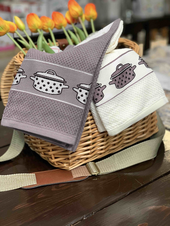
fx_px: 340
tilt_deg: -22.6
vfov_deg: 36.8
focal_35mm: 52
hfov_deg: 28.0
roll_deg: +1.8
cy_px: 113
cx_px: 85
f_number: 2.4
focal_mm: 6
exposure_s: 1/122
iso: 64
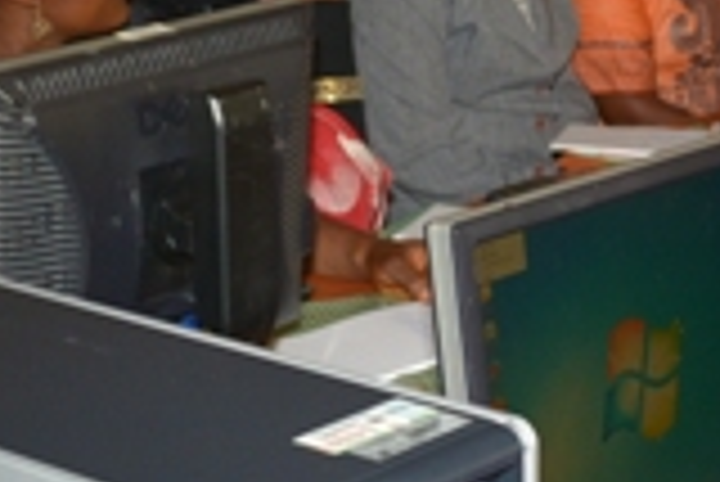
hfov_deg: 18.3
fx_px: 2162
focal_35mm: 108
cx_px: 760
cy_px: 300
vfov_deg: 12.7
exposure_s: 1/125
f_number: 5
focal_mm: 18
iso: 640
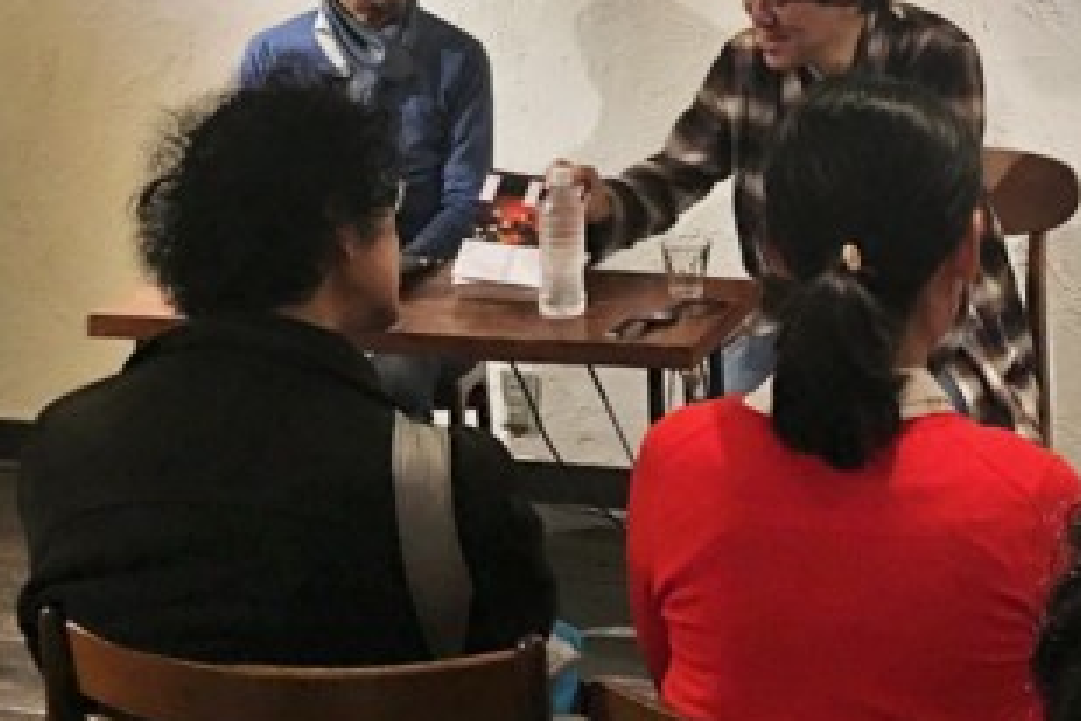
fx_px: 2342
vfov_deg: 16.6
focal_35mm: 78
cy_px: -182
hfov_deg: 25.6
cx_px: 833
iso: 80
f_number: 2.2
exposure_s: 1/15
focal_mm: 4.15
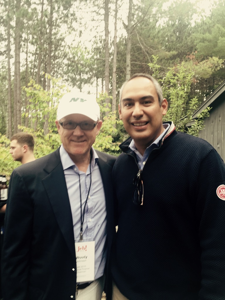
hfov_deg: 48.2
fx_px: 251
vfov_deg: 61.7
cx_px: 112
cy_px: 150
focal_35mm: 29
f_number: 2.2
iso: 40
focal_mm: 4.15
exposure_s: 1/60
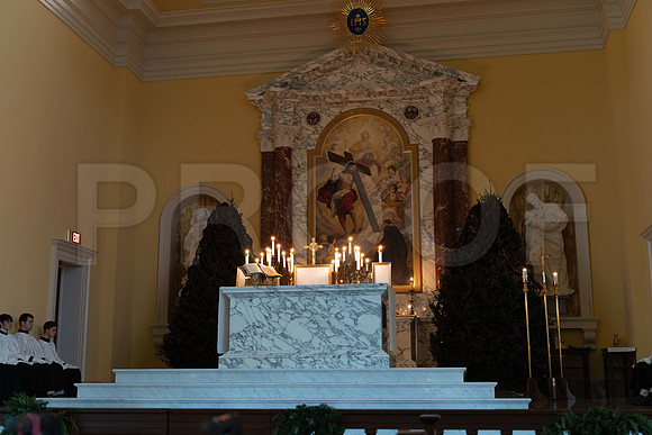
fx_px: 779
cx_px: 326
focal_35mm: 43
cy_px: 218
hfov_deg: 45.4
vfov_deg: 31.2
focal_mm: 43
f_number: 2.8
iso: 640
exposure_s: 1/5
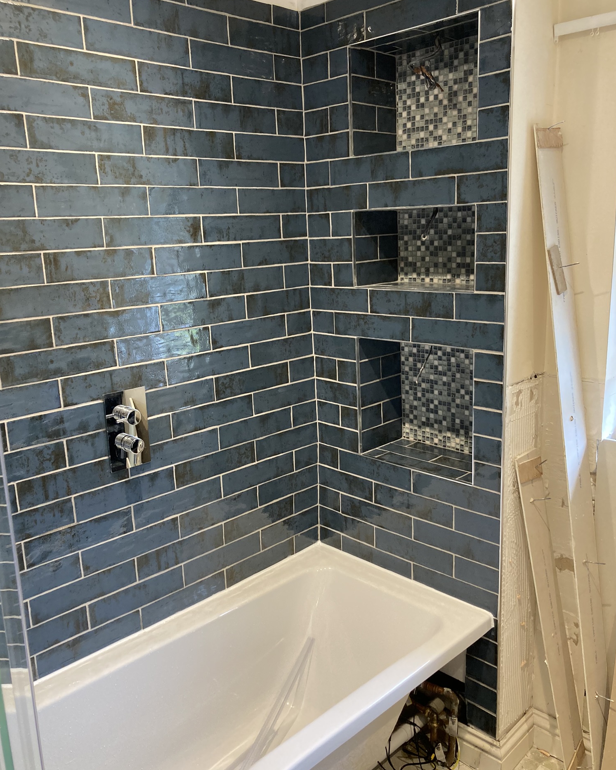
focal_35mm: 30
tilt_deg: -11.9
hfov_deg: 48.5
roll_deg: +2.1
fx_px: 684
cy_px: 391
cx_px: 309
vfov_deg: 58.8
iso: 160
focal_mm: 3.99
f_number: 1.8
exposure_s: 1/50
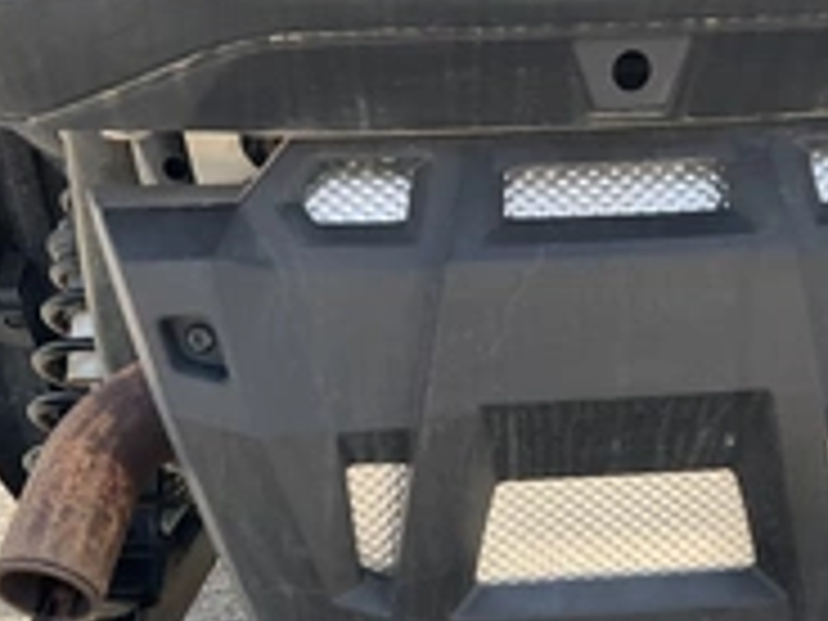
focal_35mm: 63
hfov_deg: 30.5
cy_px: 621
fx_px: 1507
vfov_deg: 22.4
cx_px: 562
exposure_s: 1/389
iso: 25
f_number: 1.8
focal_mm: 3
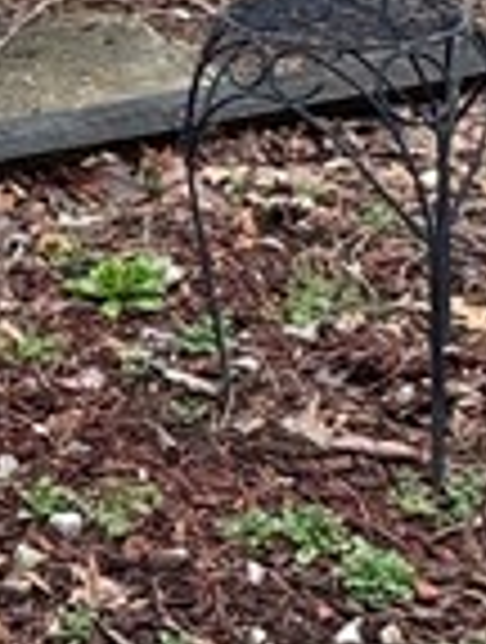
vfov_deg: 17.6
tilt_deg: -13.8
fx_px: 1864
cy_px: -324
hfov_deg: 12.9
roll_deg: -0.1
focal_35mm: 100
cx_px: -486
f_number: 2.2
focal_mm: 2.22
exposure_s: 1/99
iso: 50
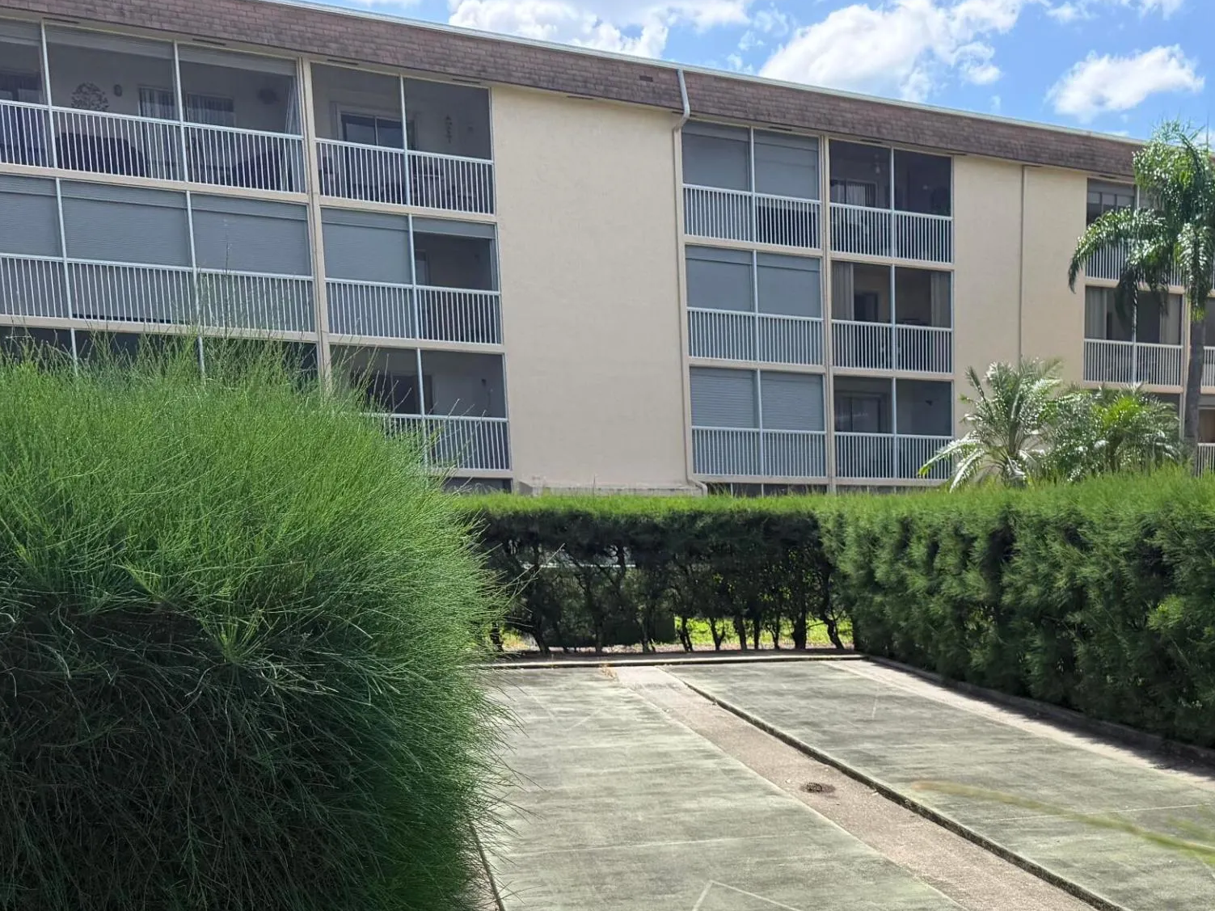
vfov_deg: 30.3
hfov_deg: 39.5
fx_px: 1614
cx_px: 983
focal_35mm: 46
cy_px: 805
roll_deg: +0.0
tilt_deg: -8.8
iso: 100
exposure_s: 1/3145
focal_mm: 6.76
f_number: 1.78
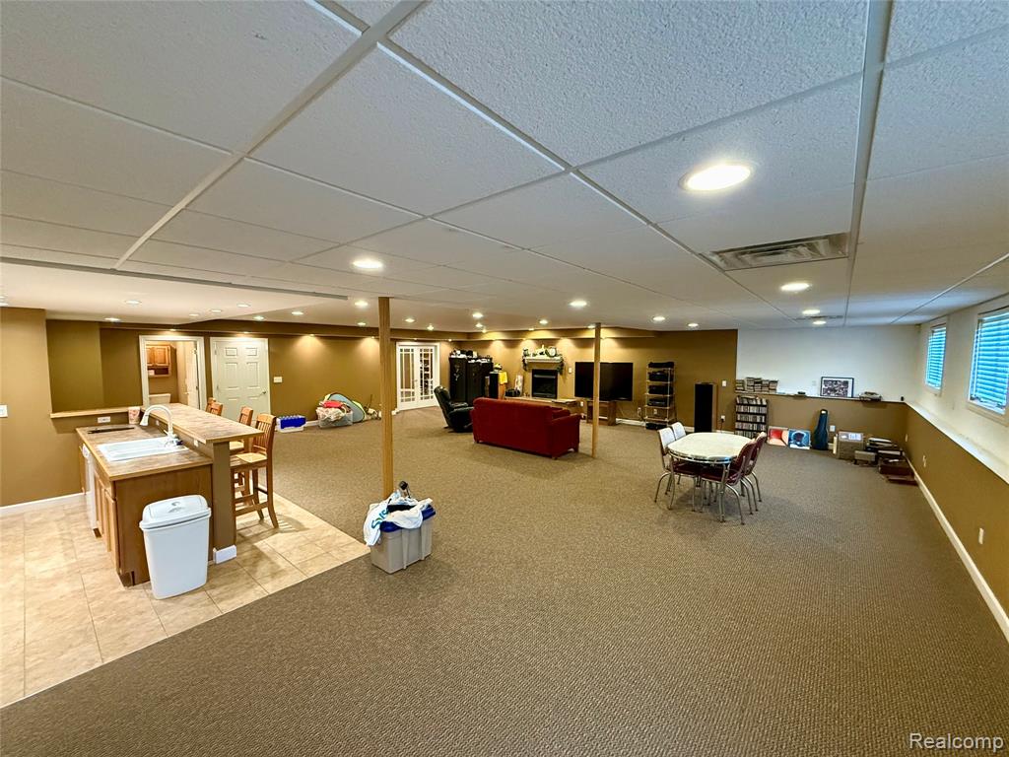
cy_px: 378
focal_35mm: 14
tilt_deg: -3.2
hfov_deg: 102.1
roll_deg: -0.4
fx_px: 408
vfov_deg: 85.7
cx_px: 504
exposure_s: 1/60
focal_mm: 2.22
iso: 1000
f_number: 2.2
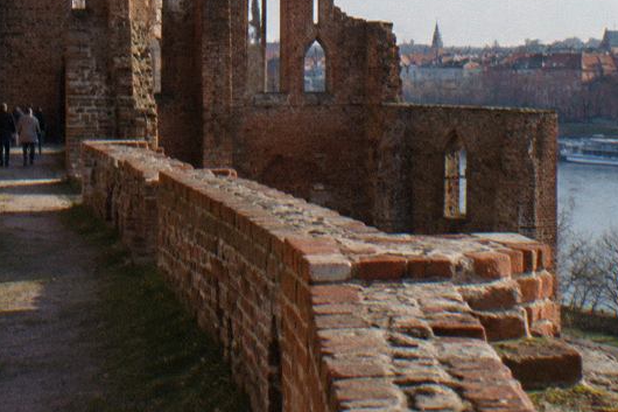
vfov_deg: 20.3
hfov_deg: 30.3
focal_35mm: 66
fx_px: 1133
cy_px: 72
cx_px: 410
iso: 320
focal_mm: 35
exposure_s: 1/800
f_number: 5
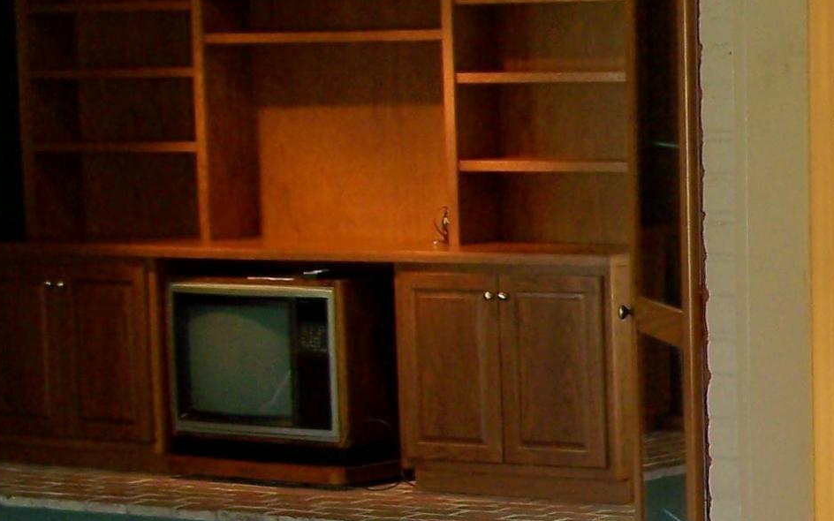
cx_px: 1299
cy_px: 406
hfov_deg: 15.0
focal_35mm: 128
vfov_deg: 10.2
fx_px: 2909
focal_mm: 6.3
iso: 64
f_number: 2.8
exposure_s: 1/20
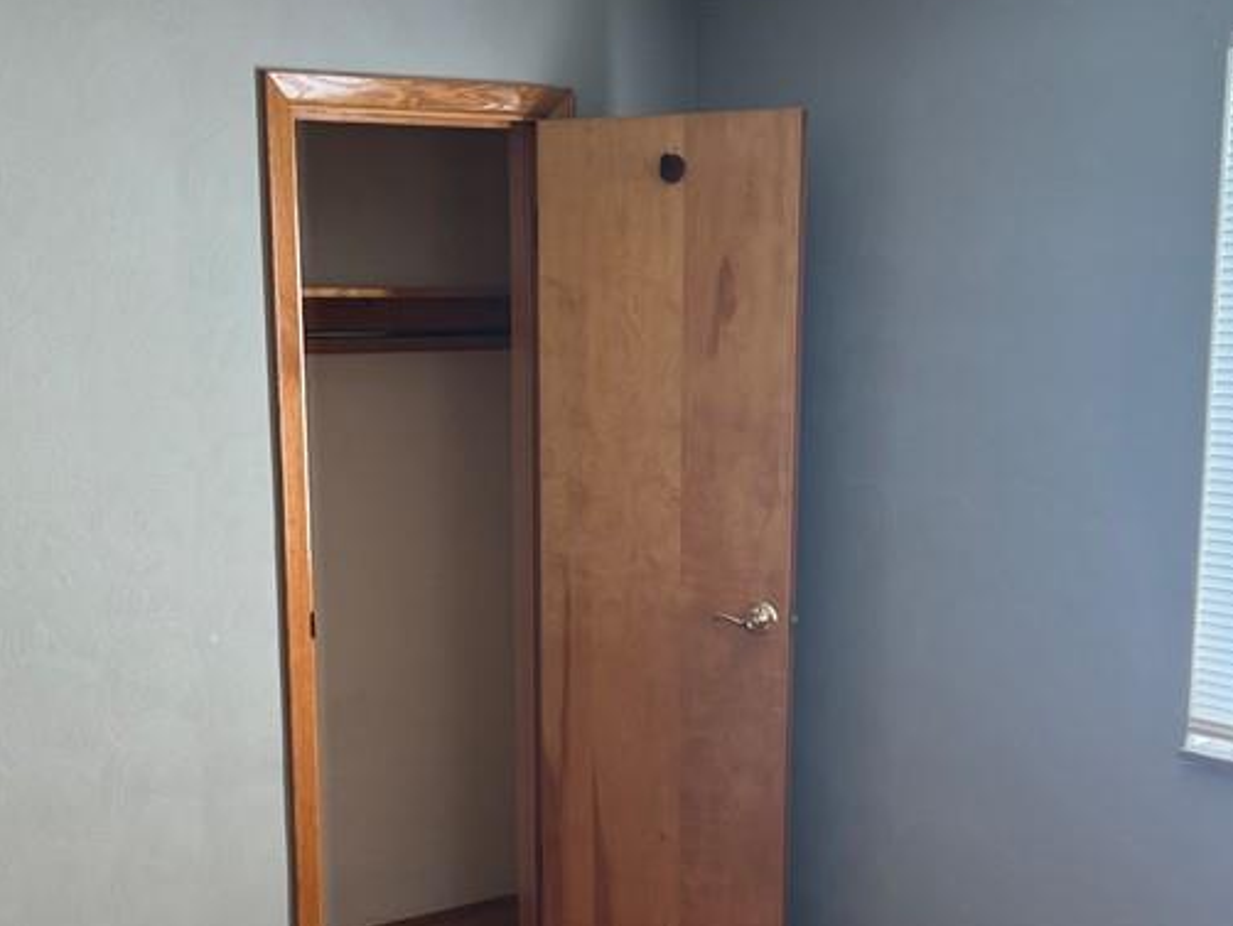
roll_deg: +1.0
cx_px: 543
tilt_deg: -11.2
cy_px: 668
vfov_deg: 27.3
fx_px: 1889
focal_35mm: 53
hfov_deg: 36.1
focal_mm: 5.7
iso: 50
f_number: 1.5
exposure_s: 1/120
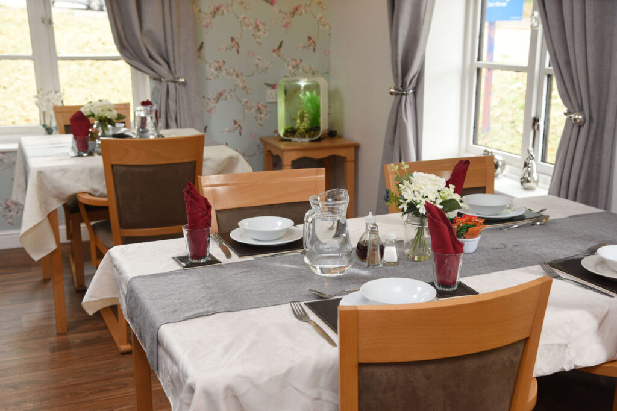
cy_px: 206
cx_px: 308
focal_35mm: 44
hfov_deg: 44.5
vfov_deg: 30.5
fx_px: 754
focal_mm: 44
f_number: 5.6
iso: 800
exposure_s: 1/60
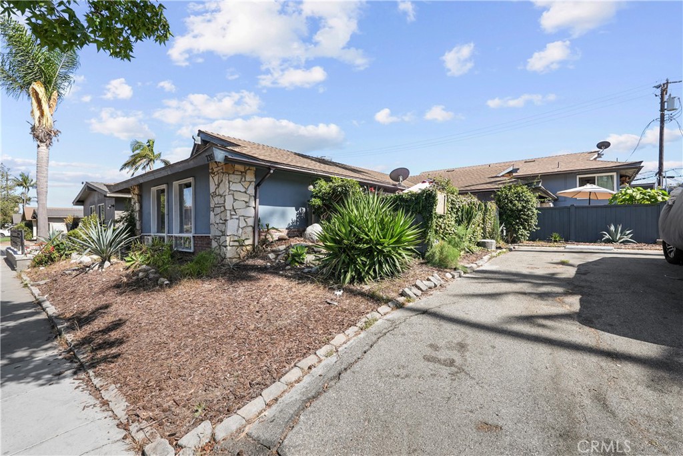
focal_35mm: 16
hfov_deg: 96.7
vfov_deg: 73.8
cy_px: 228
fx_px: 304
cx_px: 342
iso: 100
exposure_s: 1/125
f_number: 7.1
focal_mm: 16
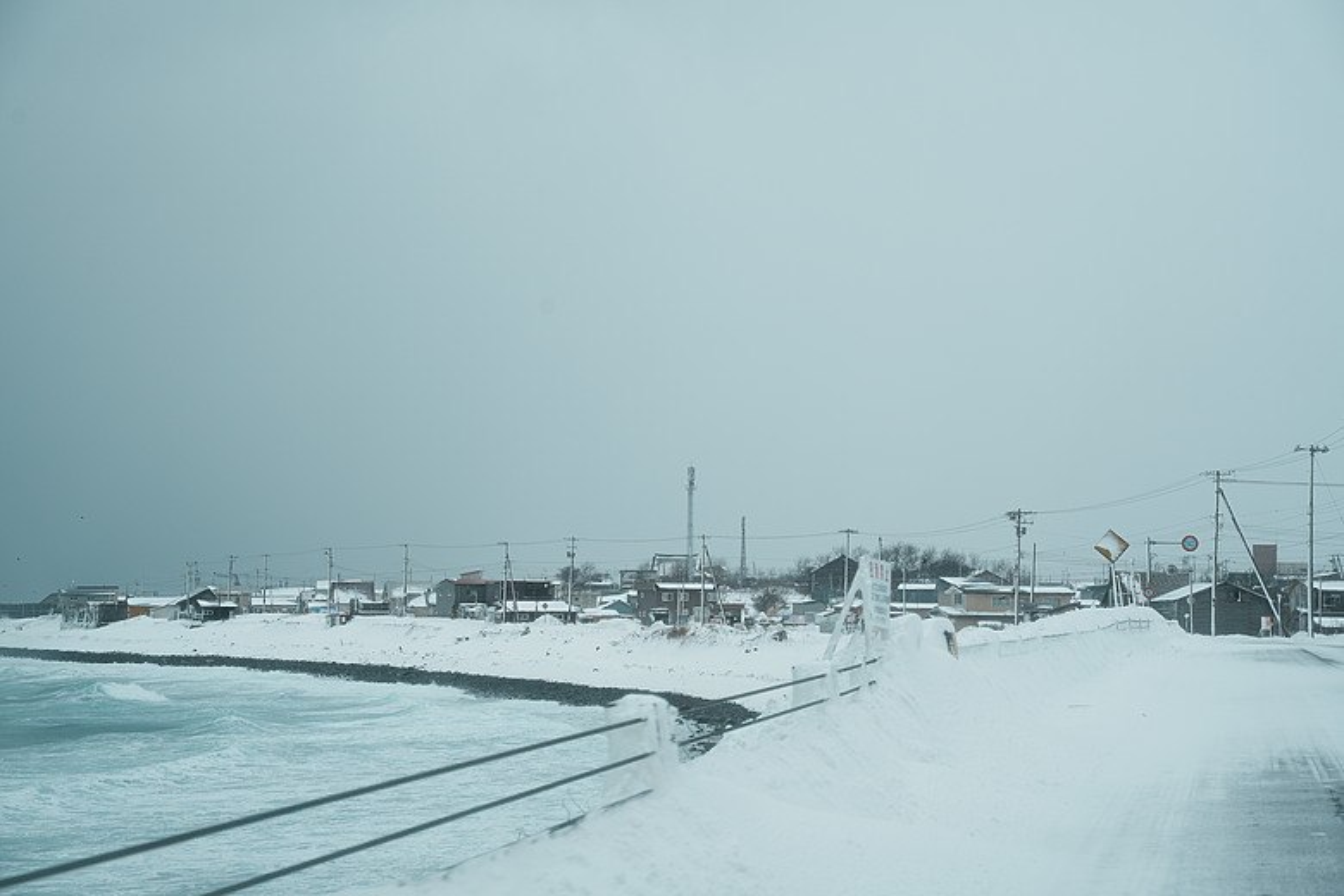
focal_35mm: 70
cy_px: 448
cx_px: 672
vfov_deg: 19.5
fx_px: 2613
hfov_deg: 28.8
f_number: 7.1
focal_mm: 70
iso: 125
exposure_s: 1/250
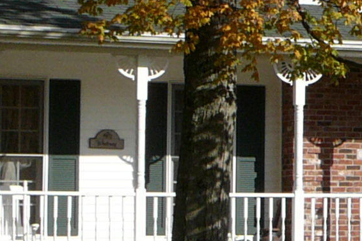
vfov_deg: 7.1
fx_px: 1940
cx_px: 657
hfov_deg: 10.1
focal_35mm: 193
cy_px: 68
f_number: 5
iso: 80
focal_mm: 6.1
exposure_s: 1/500
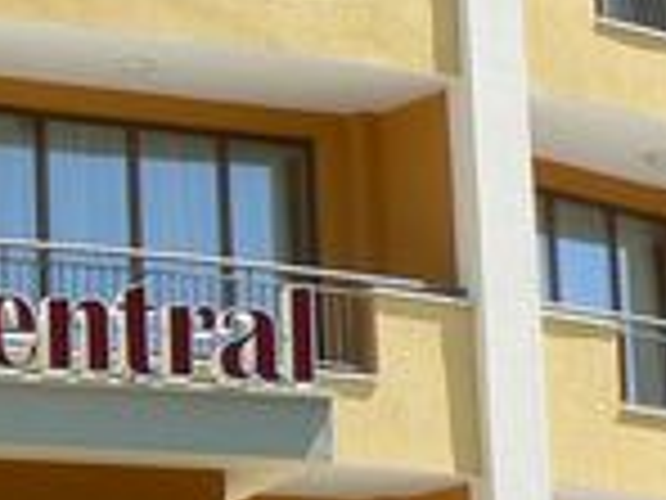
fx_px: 3752
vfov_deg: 7.6
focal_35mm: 195
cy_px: 329
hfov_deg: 9.7
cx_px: -454
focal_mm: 6
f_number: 6.3
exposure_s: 1/250
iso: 80
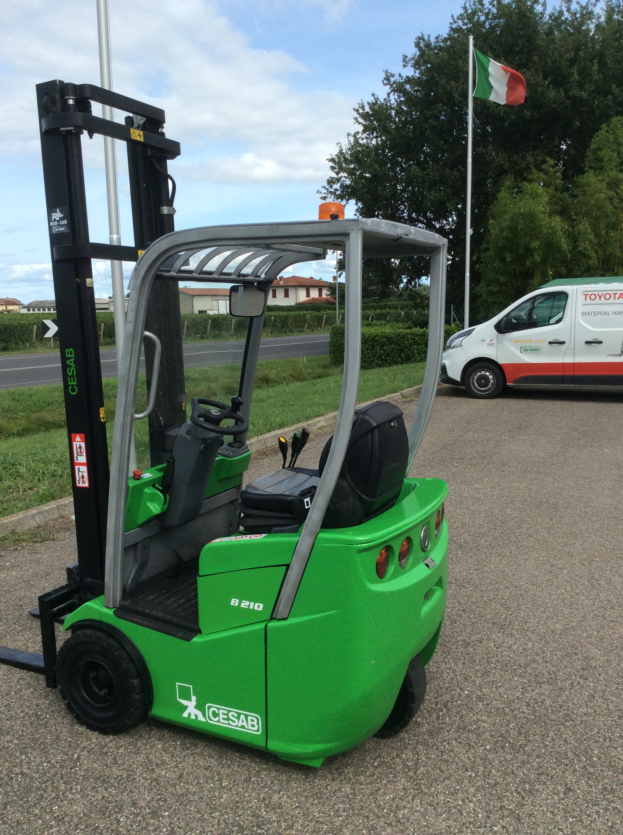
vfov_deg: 56.9
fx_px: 770
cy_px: 418
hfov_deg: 44.1
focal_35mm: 32
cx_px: 312
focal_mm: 3.3
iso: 32
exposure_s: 1/1395
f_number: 2.4
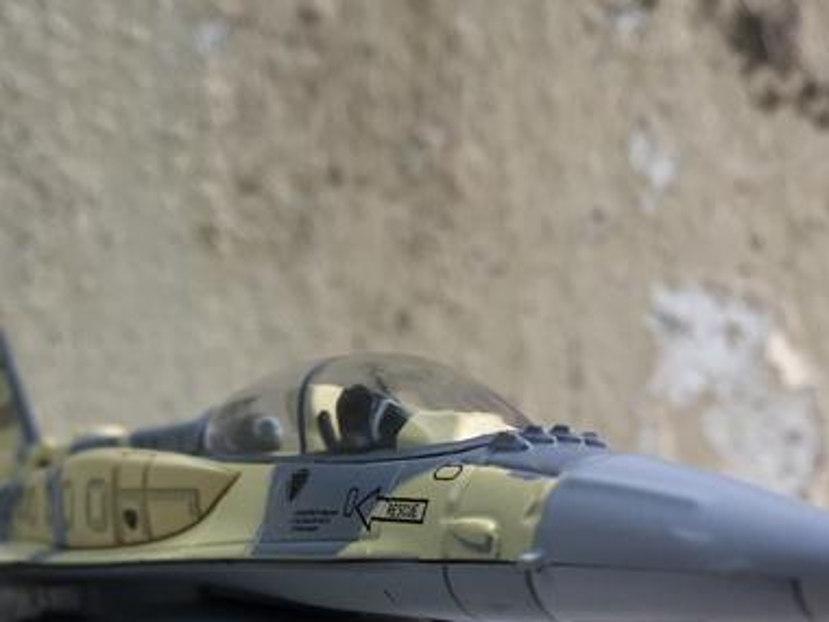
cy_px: 480
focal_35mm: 61
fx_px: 1461
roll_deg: +1.9
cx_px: 209
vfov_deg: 23.7
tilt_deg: -2.8
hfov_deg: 31.1
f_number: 2.2
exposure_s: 1/100
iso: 40
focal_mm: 4.15
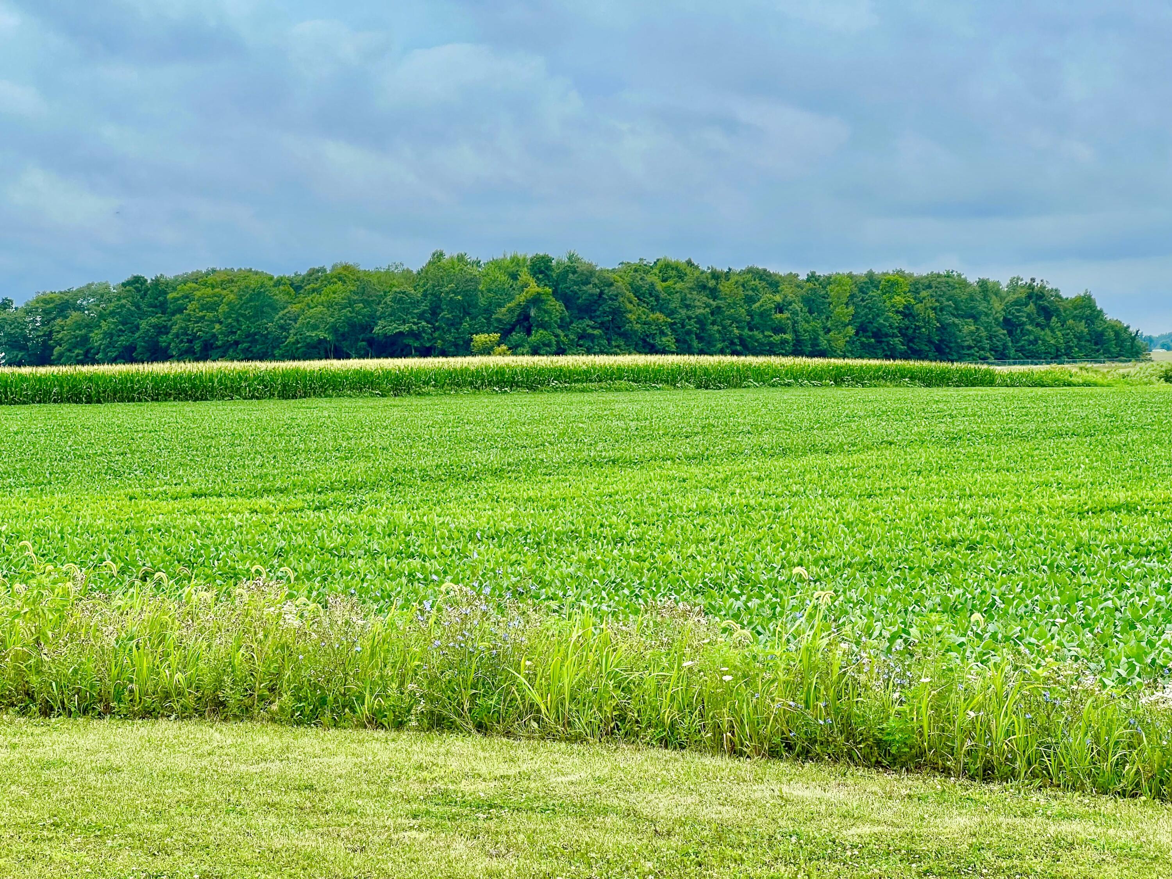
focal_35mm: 77
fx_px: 2607
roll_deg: +1.7
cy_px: 440
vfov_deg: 19.1
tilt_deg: -1.8
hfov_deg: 25.3
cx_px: 586
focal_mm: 9
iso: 32
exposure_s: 1/582
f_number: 2.8
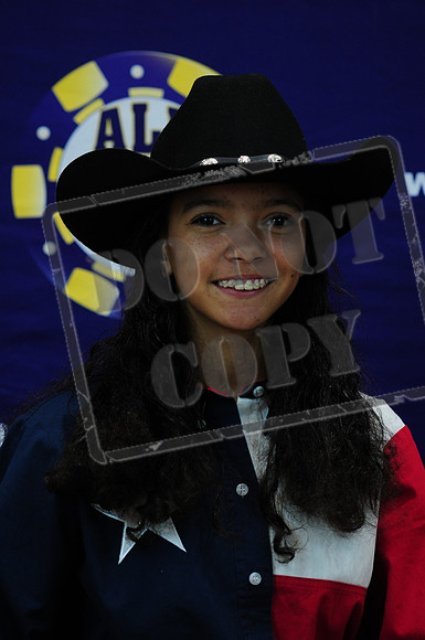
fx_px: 2531
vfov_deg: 14.4
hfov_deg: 9.6
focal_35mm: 142
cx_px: 212
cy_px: 320
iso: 640
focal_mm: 95
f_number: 4.2
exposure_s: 1/125
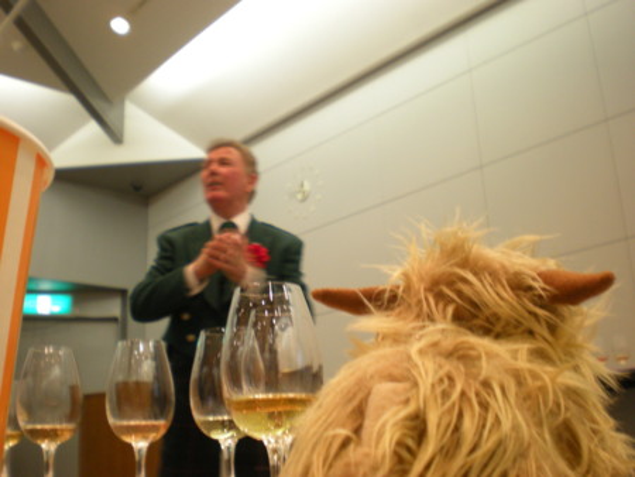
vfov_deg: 37.8
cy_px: 238
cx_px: 318
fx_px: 697
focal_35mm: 38
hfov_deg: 49.0
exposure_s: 1/21.3
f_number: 3.1
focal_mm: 6.3
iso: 200
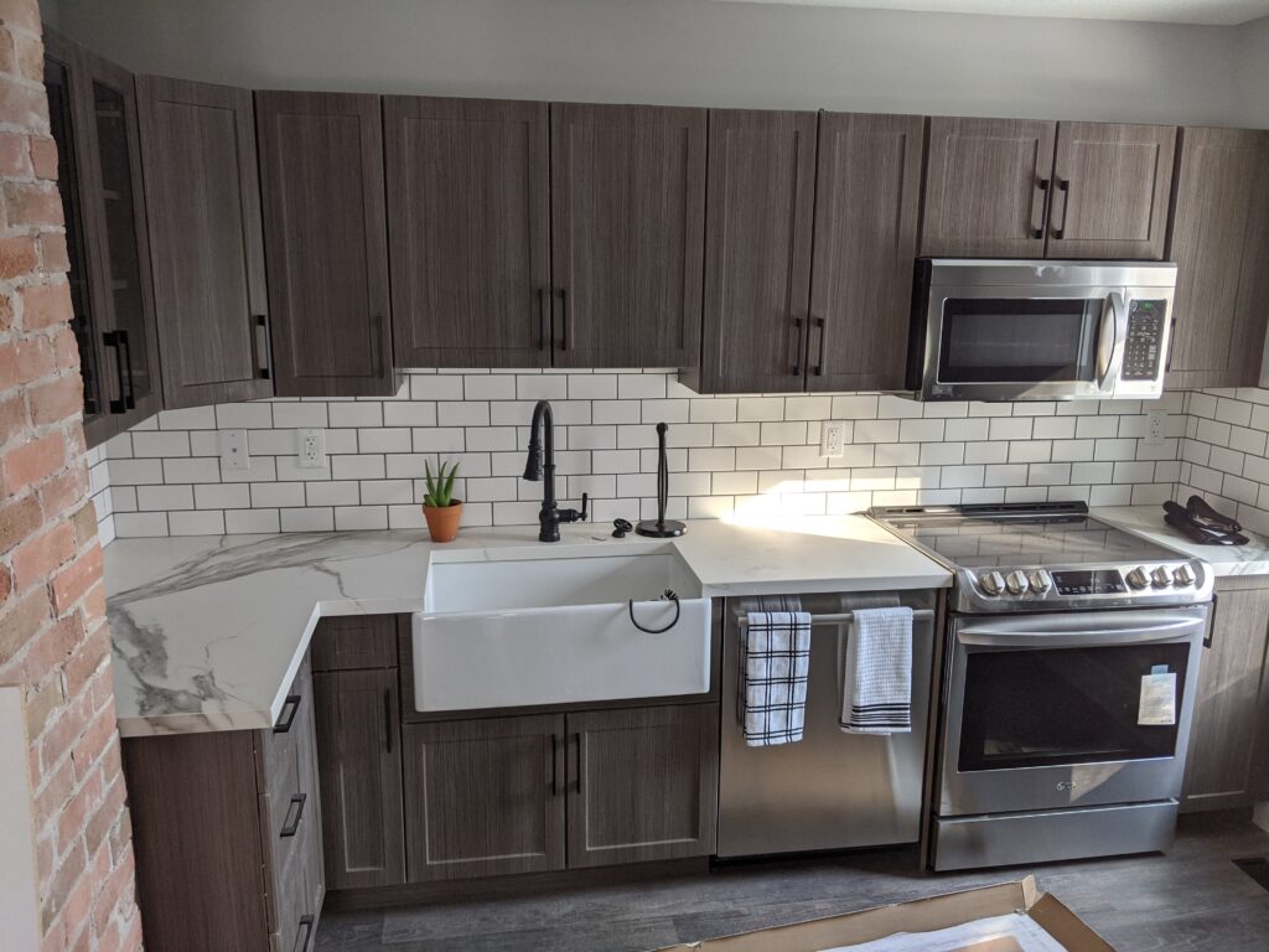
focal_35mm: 27
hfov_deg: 65.3
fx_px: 990
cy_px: 476
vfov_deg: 51.4
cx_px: 634
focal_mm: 4.44
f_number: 1.8
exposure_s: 1/120
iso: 95
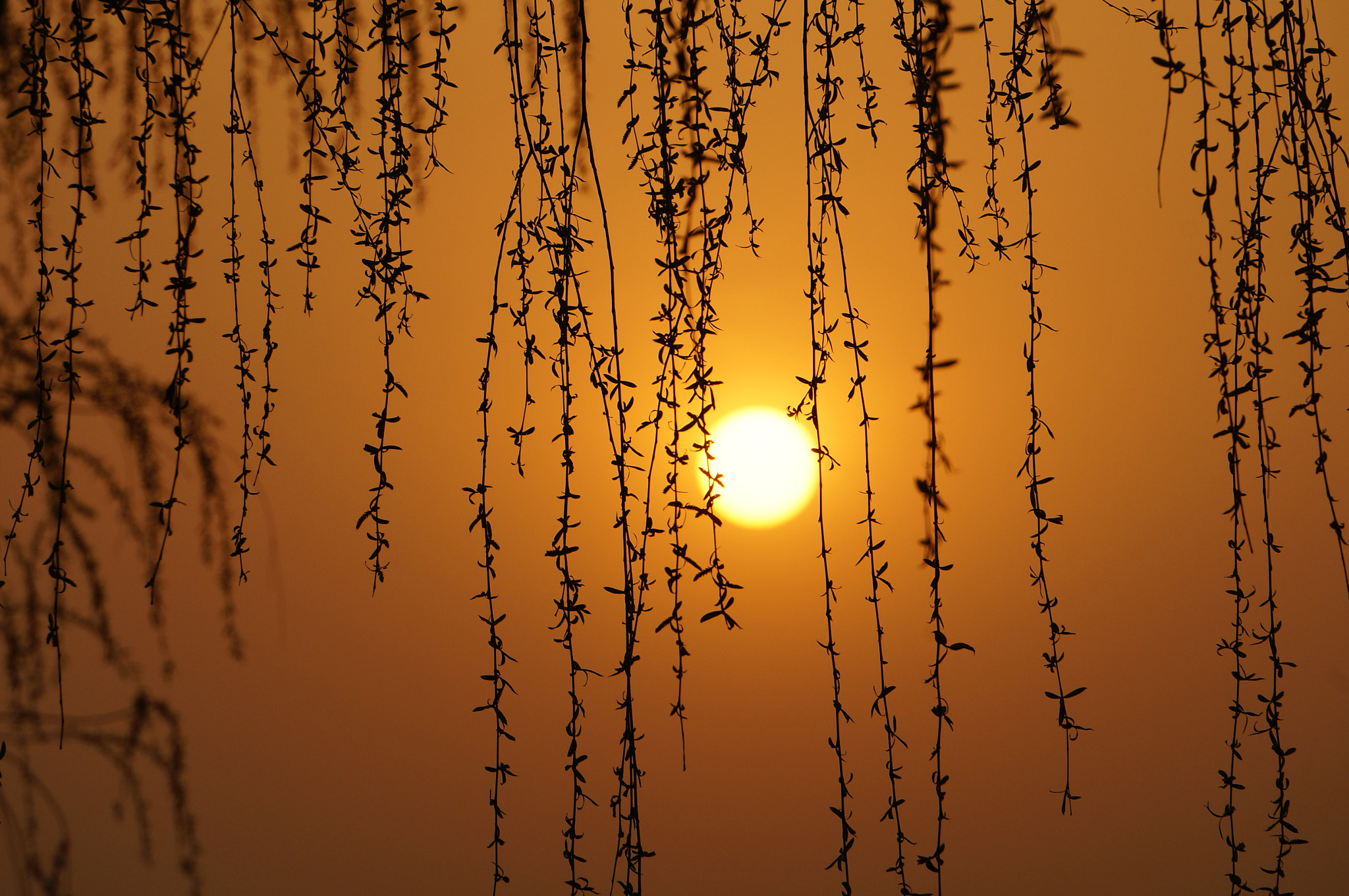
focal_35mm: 314
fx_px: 11735
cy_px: 448
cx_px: 674
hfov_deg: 6.6
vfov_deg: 4.4
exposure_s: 1/400
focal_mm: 209
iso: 200
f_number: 10
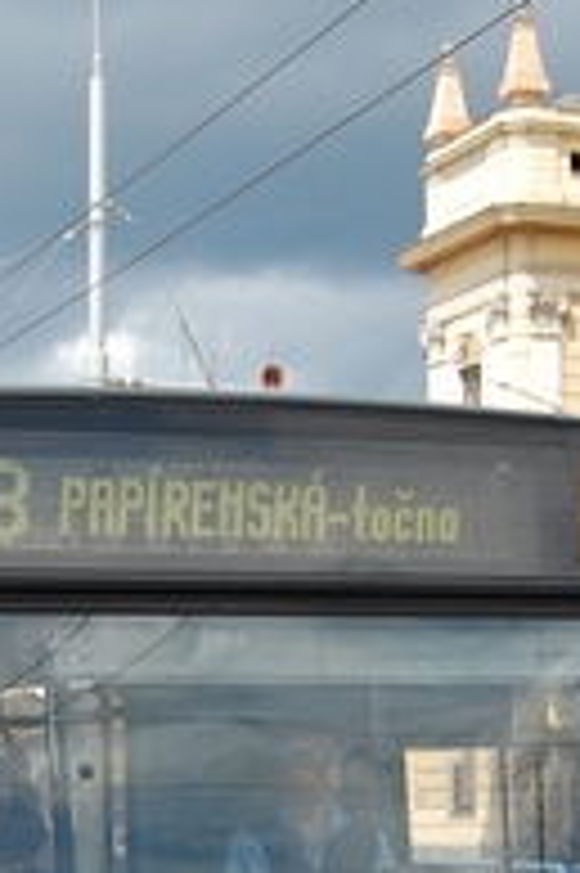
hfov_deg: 12.8
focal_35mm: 107
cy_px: 720
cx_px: 92
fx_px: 2579
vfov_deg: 19.0
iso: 200
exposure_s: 1/1000
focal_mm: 23
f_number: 4
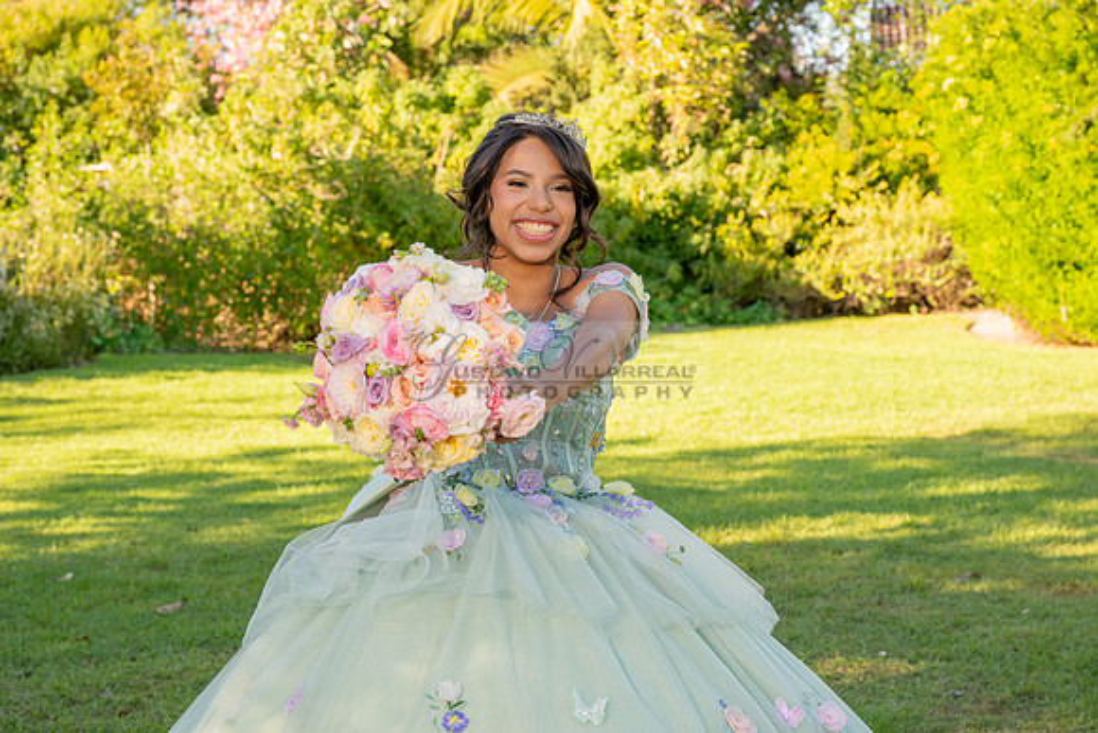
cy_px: 366
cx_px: 549
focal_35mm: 70
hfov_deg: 28.8
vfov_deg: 19.5
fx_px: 2135
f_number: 7.1
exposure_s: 1/200
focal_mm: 70
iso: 200
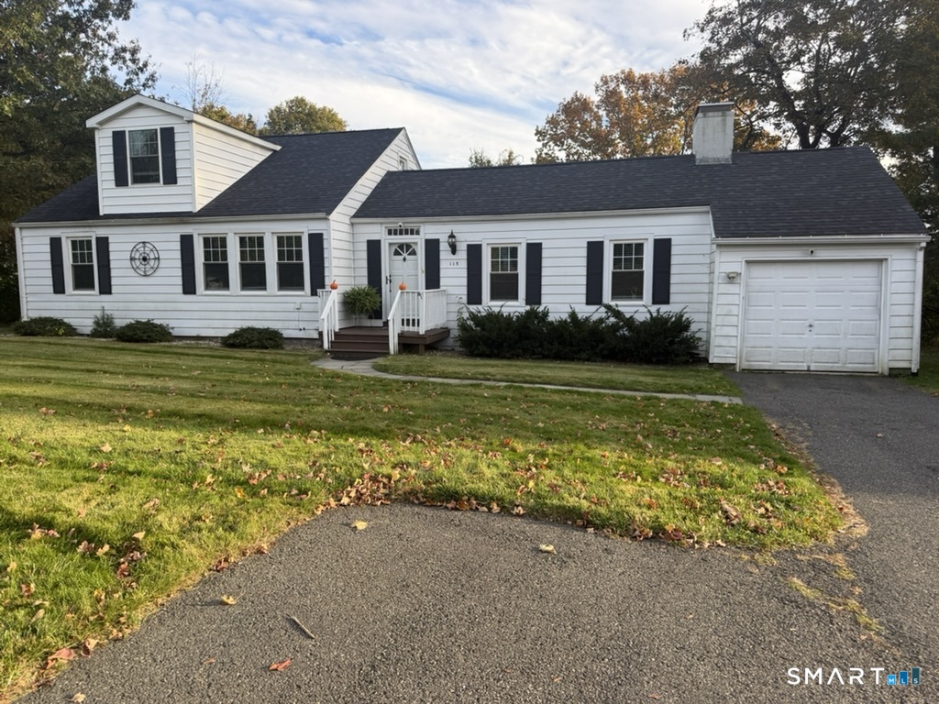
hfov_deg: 71.6
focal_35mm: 24
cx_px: 470
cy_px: 352
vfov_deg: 56.8
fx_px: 651
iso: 100
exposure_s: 1/1156
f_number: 1.78
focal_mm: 6.76
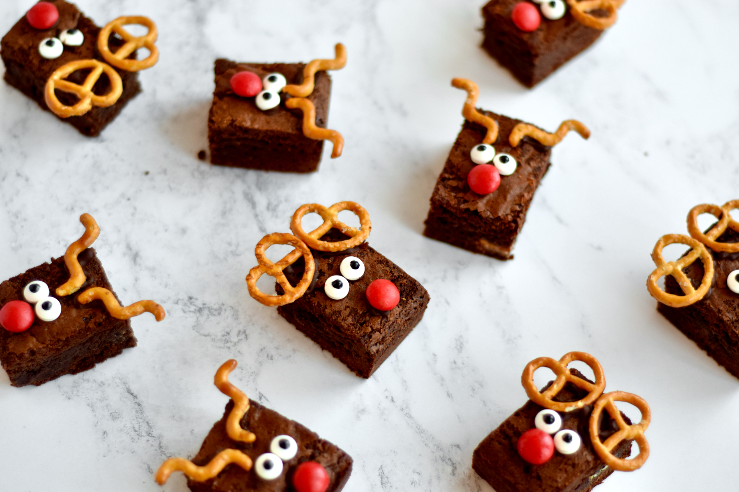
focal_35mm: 75
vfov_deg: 18.2
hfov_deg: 27.0
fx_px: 1539
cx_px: 370
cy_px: 246
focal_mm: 50
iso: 400
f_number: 2
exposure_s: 1/80
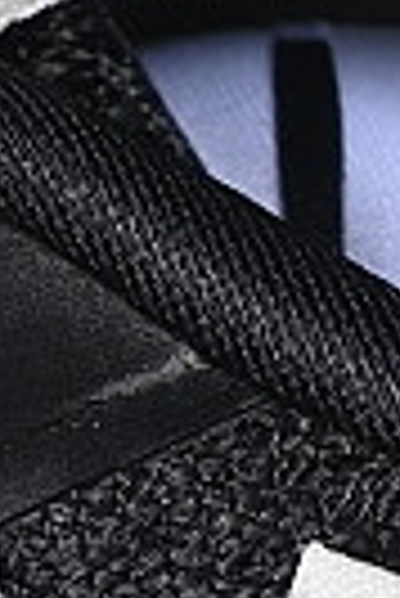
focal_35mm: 608
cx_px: -193
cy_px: 908
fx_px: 10106
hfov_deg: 2.3
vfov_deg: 3.4
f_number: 6.3
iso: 160
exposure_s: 1/60
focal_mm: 50
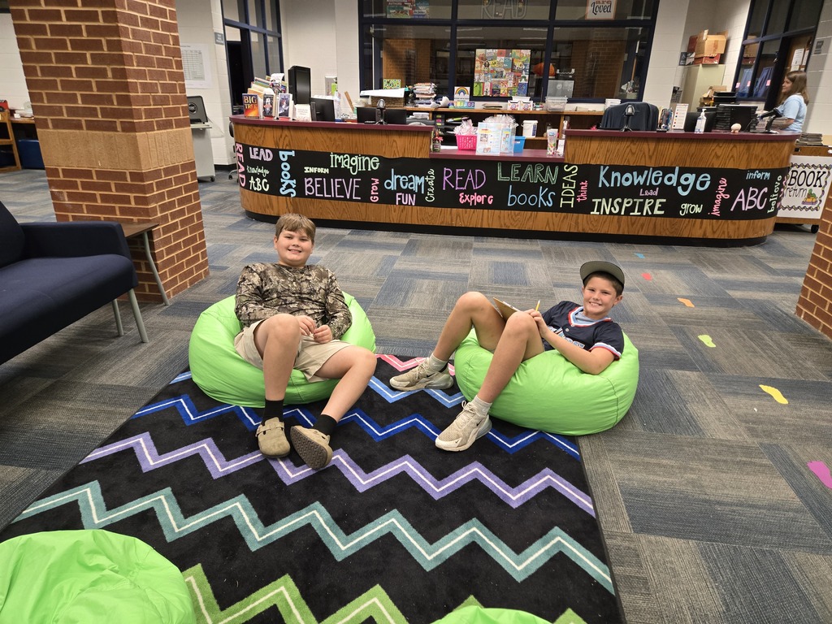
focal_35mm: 23
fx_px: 553
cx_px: 416
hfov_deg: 73.9
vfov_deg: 58.9
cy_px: 312
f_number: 1.8
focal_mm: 5.4
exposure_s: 1/120
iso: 400
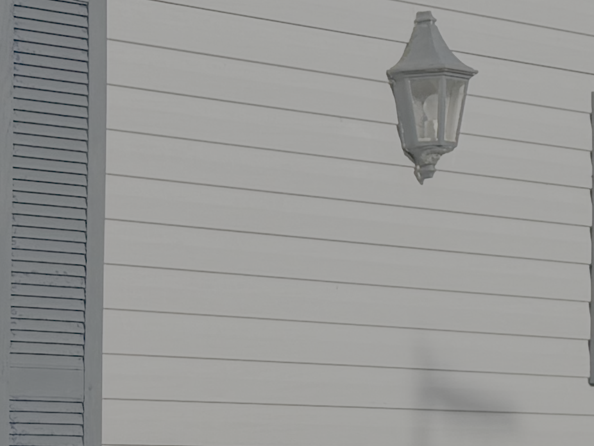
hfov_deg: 13.3
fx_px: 2540
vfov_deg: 10.0
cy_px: 420
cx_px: 291
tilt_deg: +1.8
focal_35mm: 148
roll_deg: +1.6
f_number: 1.78
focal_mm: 6.76
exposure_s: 1/7353
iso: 80
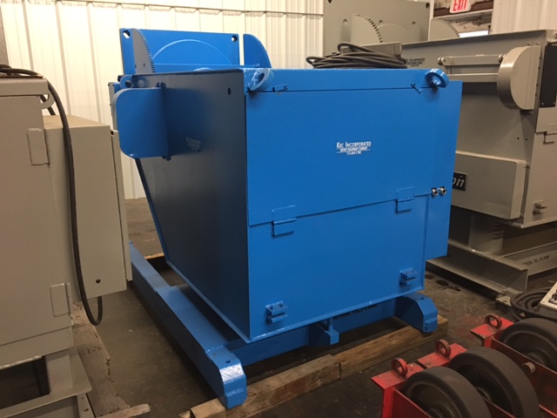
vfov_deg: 48.2
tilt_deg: -13.5
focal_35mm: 29
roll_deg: +0.0
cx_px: 278
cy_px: 209
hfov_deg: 61.7
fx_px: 467
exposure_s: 1/15
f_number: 2.2
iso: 100
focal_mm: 4.15
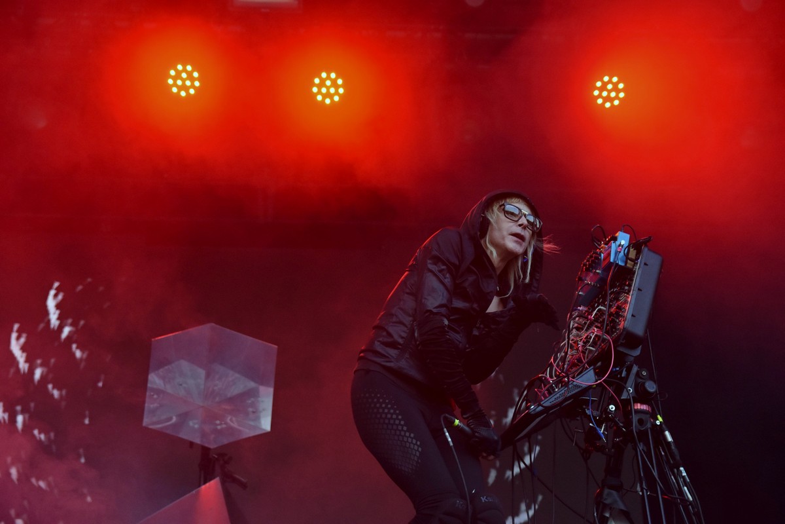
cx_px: 392
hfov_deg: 27.0
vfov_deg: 18.2
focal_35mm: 75
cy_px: 262
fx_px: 1635
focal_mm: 50
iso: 1250
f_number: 2.8
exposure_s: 1/2000
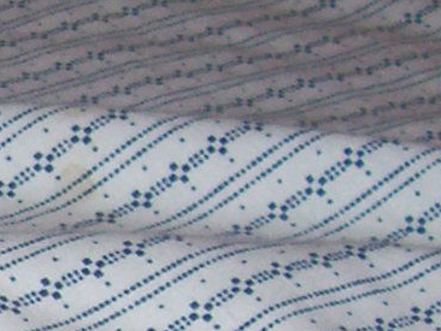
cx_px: -610
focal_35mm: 214
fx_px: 2728
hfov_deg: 8.5
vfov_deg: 6.8
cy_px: 509
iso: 80
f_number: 2.7
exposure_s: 1/64
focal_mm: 5.6
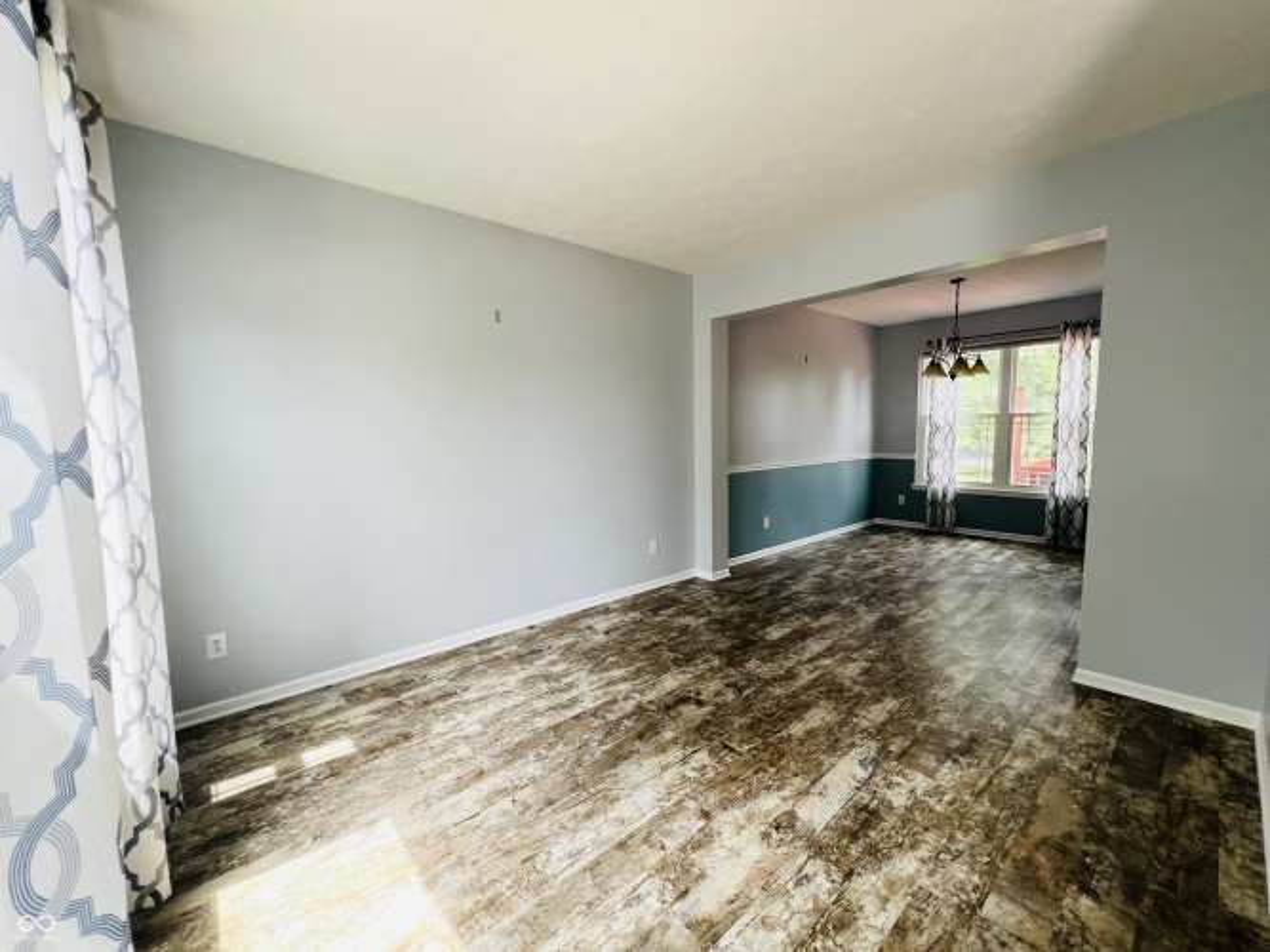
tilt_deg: -5.8
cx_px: 635
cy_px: 476
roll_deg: +1.4
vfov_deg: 89.9
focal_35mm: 13
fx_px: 477
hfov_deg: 106.2
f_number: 1.8
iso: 50
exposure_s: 1/99
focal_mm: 1.57
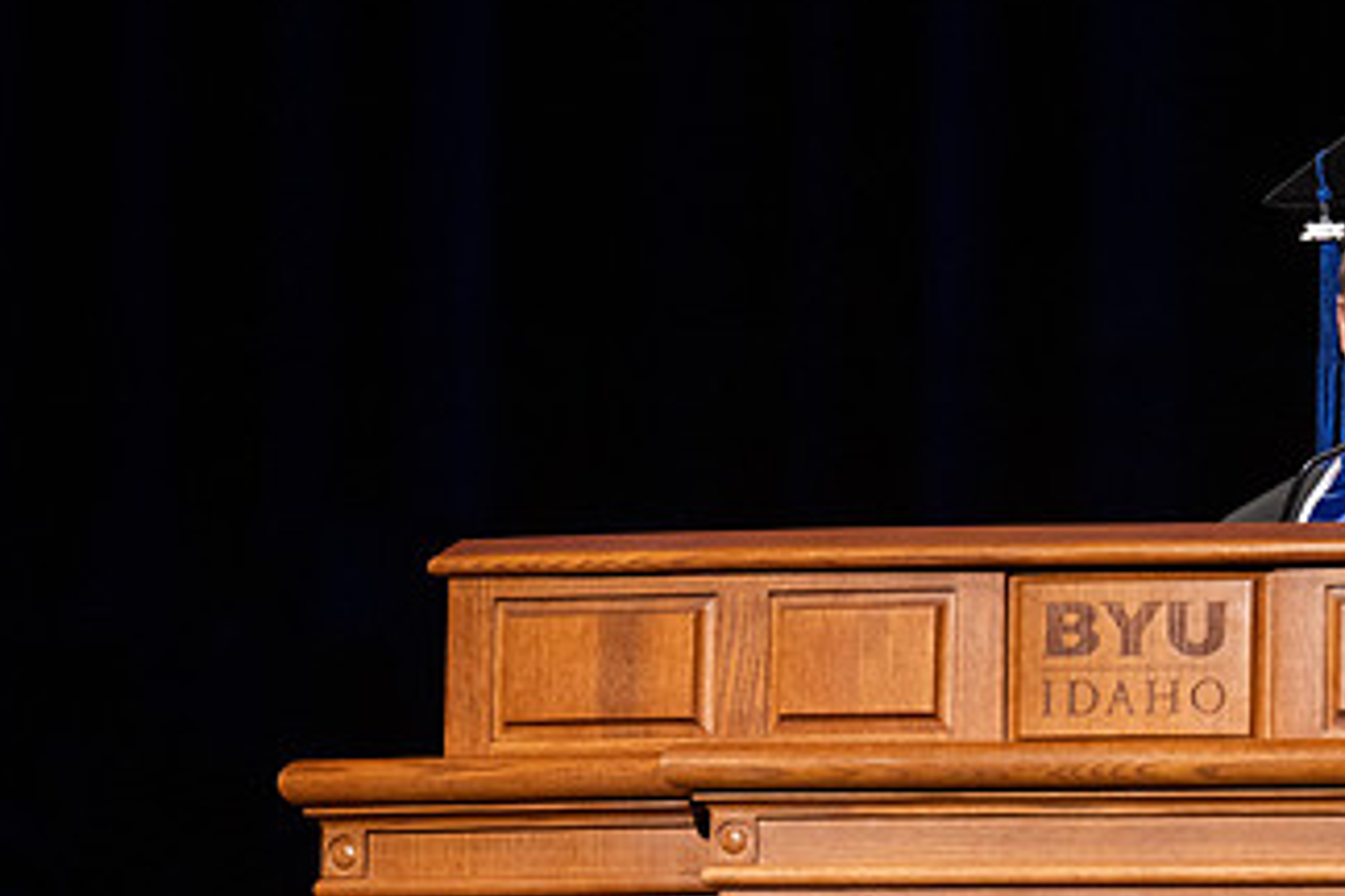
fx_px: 15915
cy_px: 802
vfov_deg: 3.2
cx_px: 1109
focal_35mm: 426
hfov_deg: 4.8
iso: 2500
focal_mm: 200
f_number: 3.5
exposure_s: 1/320
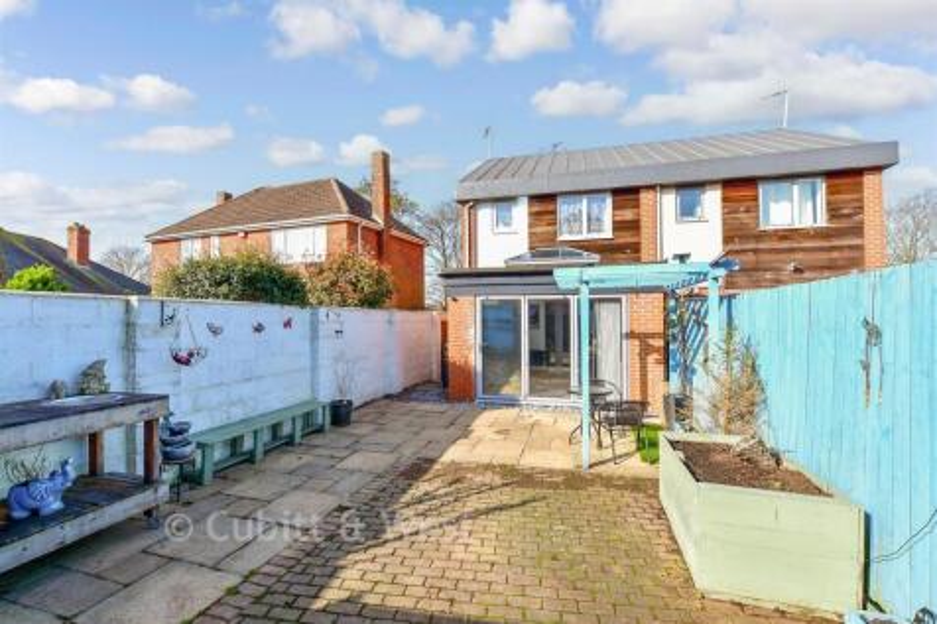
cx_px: 468
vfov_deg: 77.3
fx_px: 390
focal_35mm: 15
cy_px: 312
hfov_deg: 100.4
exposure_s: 1/200
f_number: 8
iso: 160
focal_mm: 10
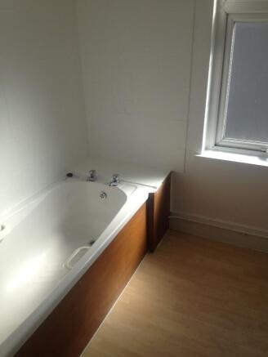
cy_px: 178
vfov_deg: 52.6
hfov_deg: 40.7
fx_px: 361
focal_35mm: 35
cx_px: 134
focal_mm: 4.28
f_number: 2.4
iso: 50
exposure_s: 1/836
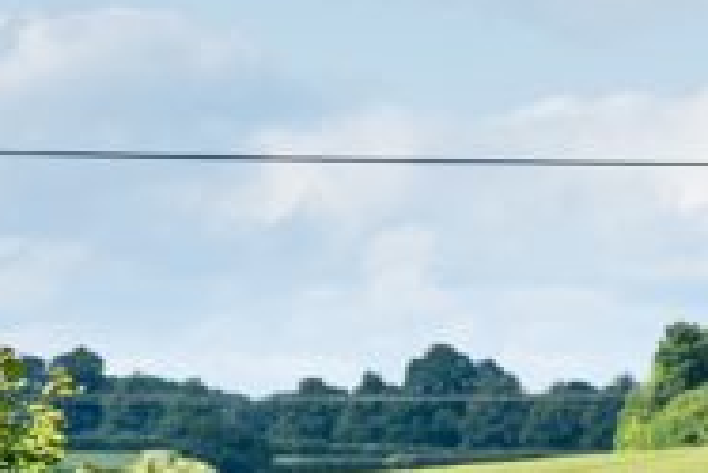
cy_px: 897
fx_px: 10923
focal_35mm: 555
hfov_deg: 3.7
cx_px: 837
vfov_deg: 2.5
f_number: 7.1
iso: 125
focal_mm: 135
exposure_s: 1/250
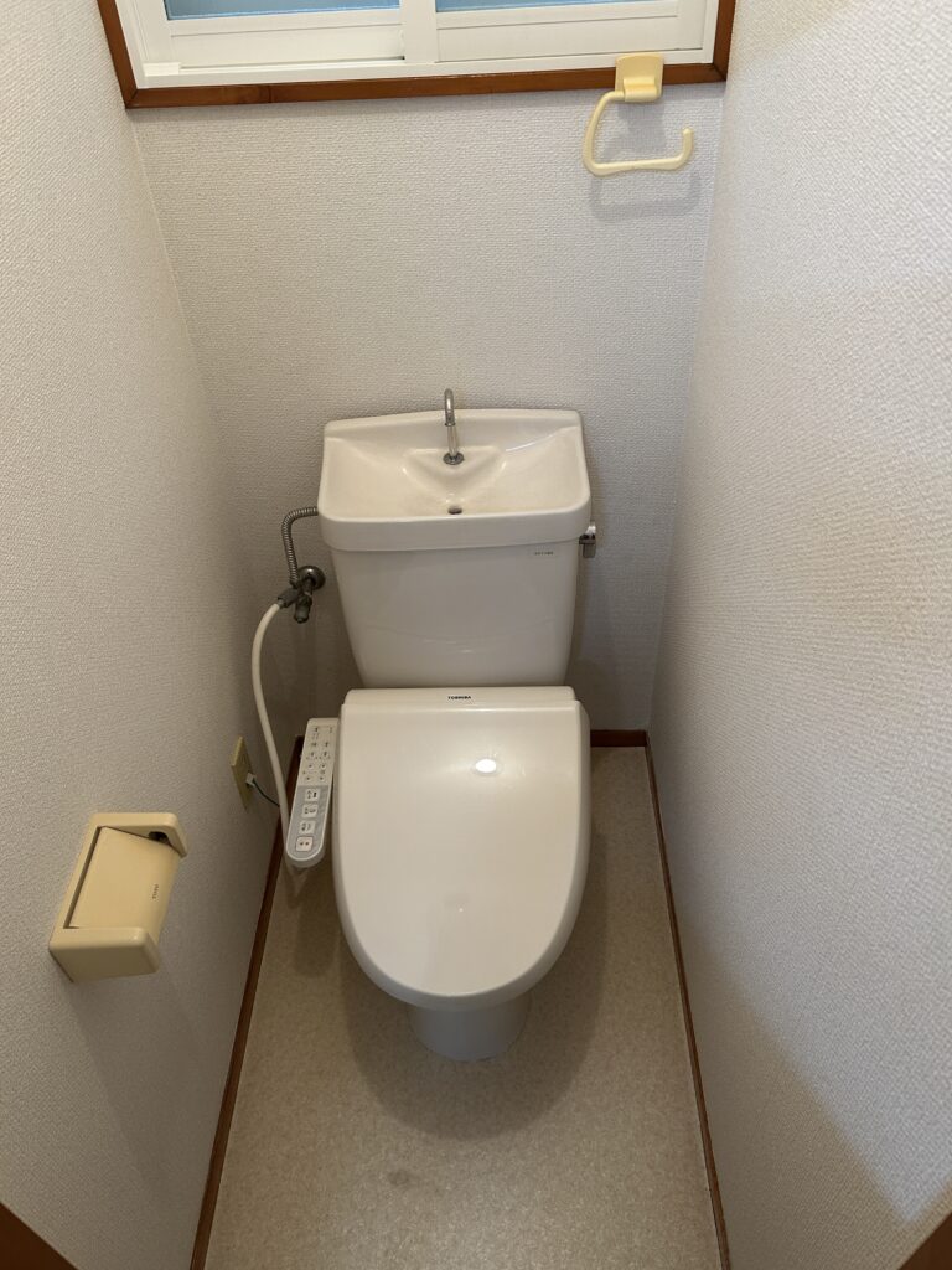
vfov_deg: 67.3
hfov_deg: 53.1
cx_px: 476
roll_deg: +2.5
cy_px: 635
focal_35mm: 26
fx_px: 953
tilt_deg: -43.4
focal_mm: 5.7
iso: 125
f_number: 1.5
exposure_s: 1/100
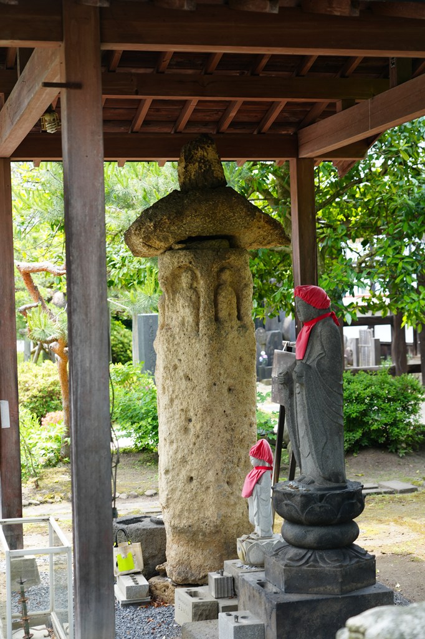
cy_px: 320
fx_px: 1045
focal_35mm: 59
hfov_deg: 23.0
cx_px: 212
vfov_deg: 33.9
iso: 100
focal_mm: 59
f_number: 4
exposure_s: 1/60
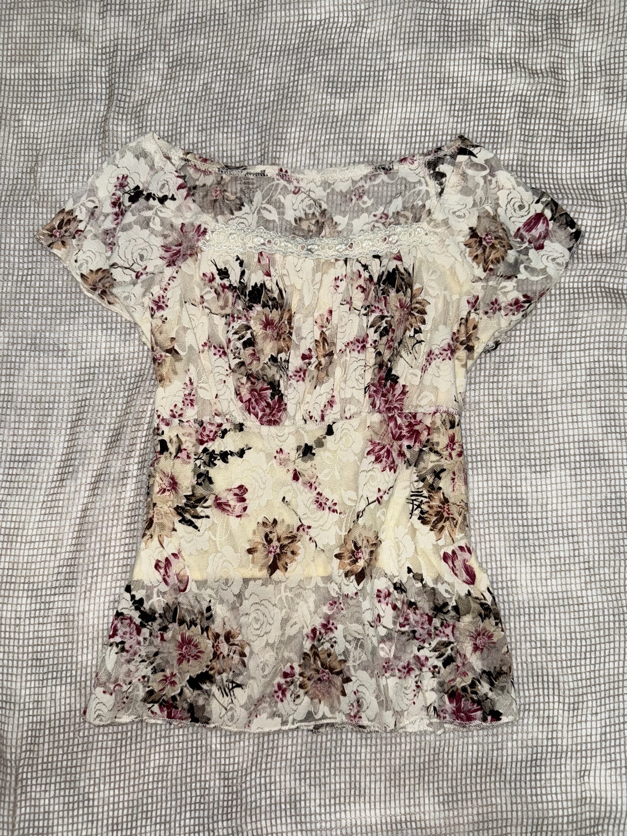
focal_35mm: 24
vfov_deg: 71.6
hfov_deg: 56.8
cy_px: 418
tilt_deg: -84.7
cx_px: 314
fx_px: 580
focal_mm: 6.76
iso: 64
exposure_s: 1/60
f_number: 1.78
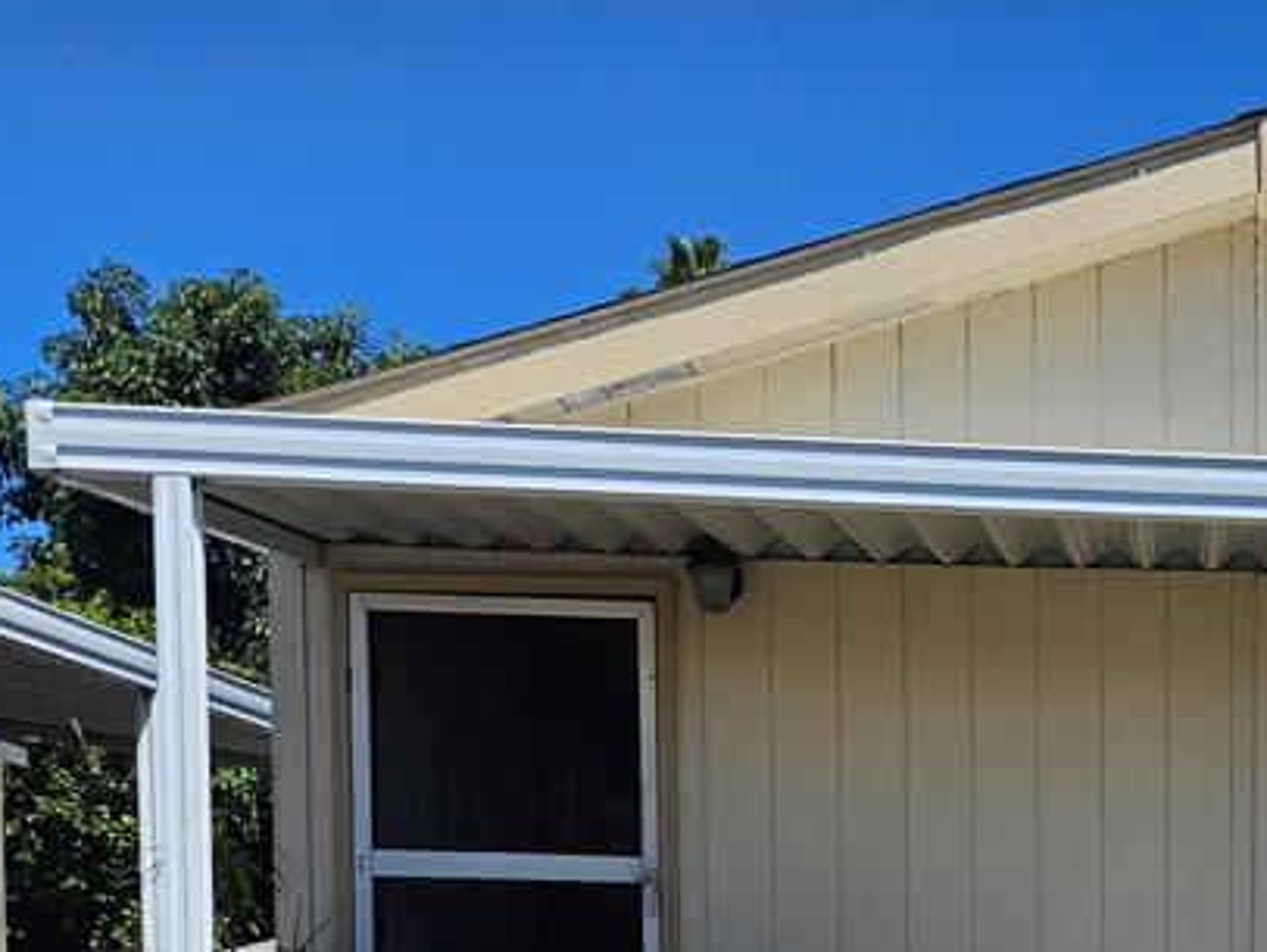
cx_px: 1354
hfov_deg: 30.2
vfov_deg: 23.3
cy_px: 1117
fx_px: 2124
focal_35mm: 58
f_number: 1.8
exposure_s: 1/2436
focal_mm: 5.4
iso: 25
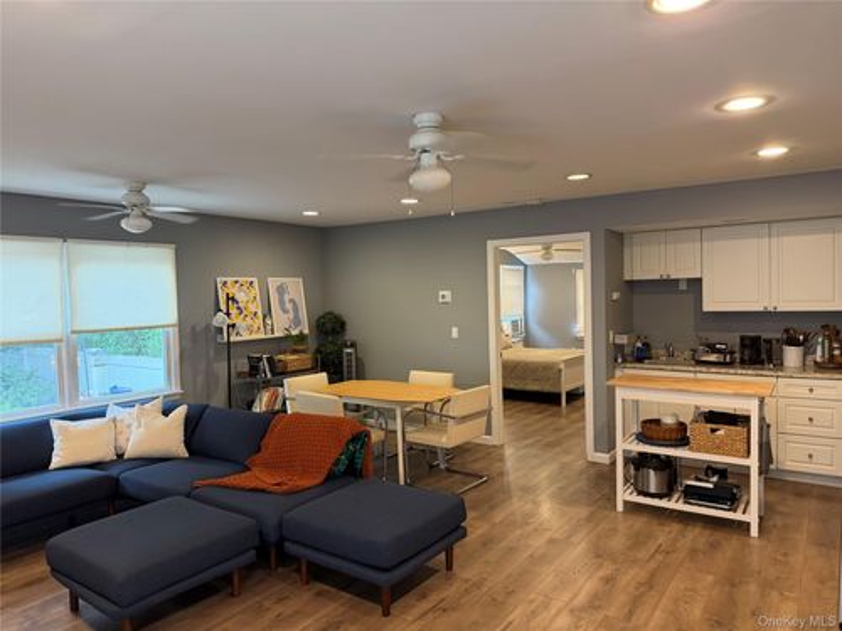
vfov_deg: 56.8
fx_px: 584
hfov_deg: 71.6
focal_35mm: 24
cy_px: 316
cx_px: 421
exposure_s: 1/60
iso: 200
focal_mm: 6.76
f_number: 1.78
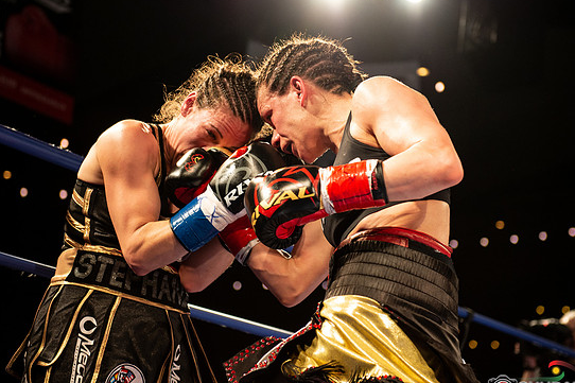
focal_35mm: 81
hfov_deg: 25.1
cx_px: 295
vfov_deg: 16.8
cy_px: 197
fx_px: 1293
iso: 1600
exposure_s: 1/640
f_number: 4
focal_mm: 70
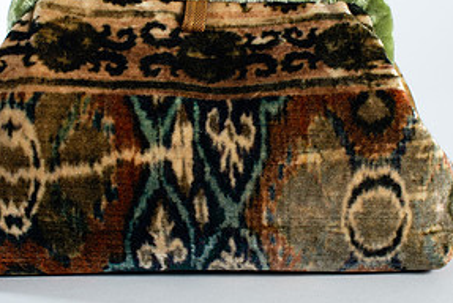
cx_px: 227
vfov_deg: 13.6
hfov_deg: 20.2
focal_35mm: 101
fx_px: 1272
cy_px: 110
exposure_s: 1/200
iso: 200
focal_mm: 50
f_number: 6.3
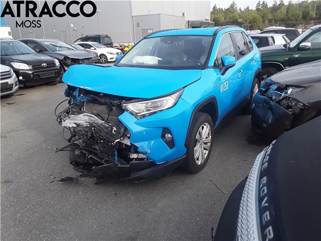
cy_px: 120
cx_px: 160
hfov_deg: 63.4
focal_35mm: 28
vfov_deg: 49.7
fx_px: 260
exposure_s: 1/423
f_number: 1.9
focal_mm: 2.91
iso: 40
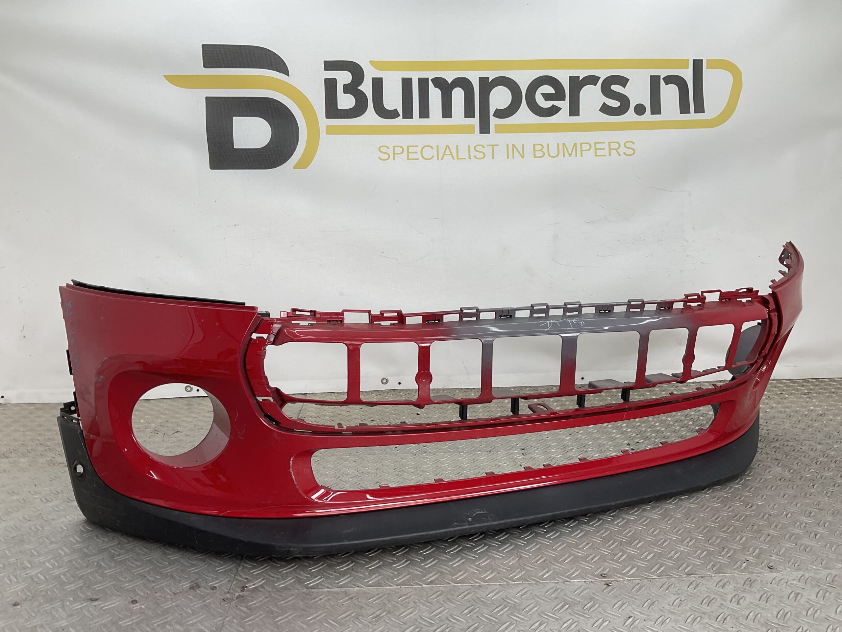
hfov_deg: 61.7
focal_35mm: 29
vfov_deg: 48.2
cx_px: 421
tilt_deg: -7.4
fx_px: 705
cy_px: 316
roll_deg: +0.4
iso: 16
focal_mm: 3
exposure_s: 1/136
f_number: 1.8
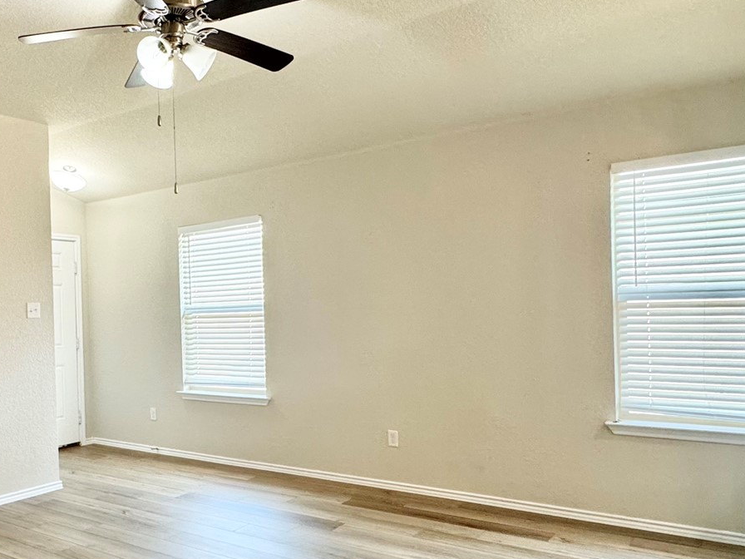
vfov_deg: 44.0
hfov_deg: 53.0
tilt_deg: -1.7
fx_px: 689
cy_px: 331
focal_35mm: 32
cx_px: 148
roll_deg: +1.3
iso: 250
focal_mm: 2.22
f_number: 2.2
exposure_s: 1/120
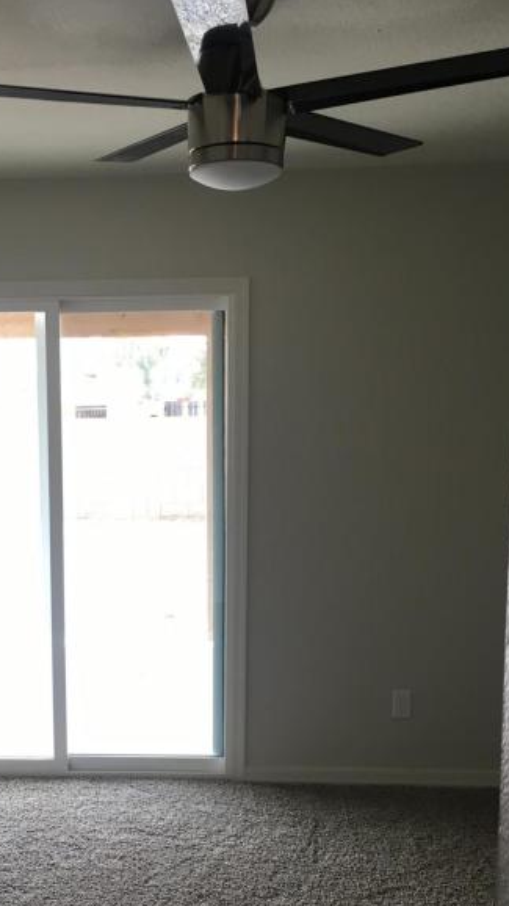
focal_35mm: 42
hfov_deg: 27.8
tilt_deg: -7.6
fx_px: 1008
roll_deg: +0.5
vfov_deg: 48.1
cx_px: 102
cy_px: 547
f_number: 2.2
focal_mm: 4.15
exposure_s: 1/40
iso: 25
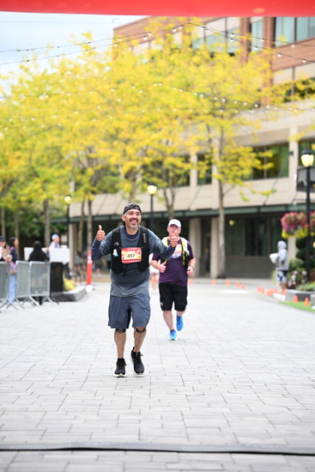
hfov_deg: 11.0
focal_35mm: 125
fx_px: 1639
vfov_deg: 16.4
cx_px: 158
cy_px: 236
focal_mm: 125
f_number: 2.8
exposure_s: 1/1600
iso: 640
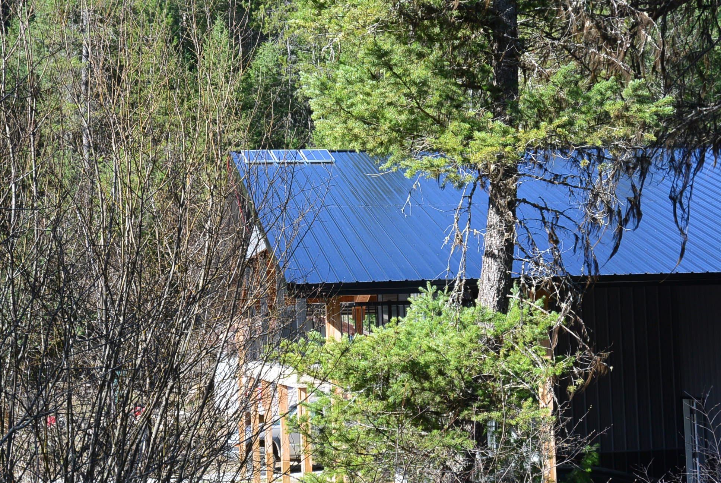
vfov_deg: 18.5
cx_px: 360
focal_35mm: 74
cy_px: 242
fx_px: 1484
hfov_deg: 27.3
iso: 180
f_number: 5.6
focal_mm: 27.5
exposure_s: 1/250
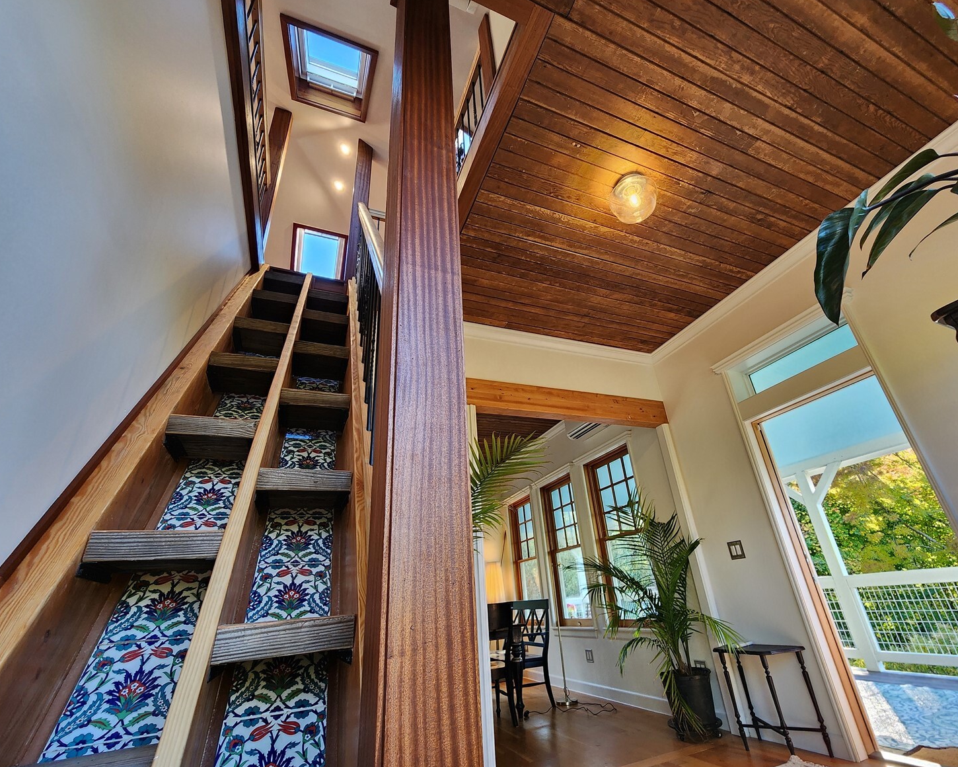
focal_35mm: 14
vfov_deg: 88.0
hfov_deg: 100.6
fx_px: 397
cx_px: 509
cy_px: 393
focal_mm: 2.2
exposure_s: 1/60
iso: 200
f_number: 2.2
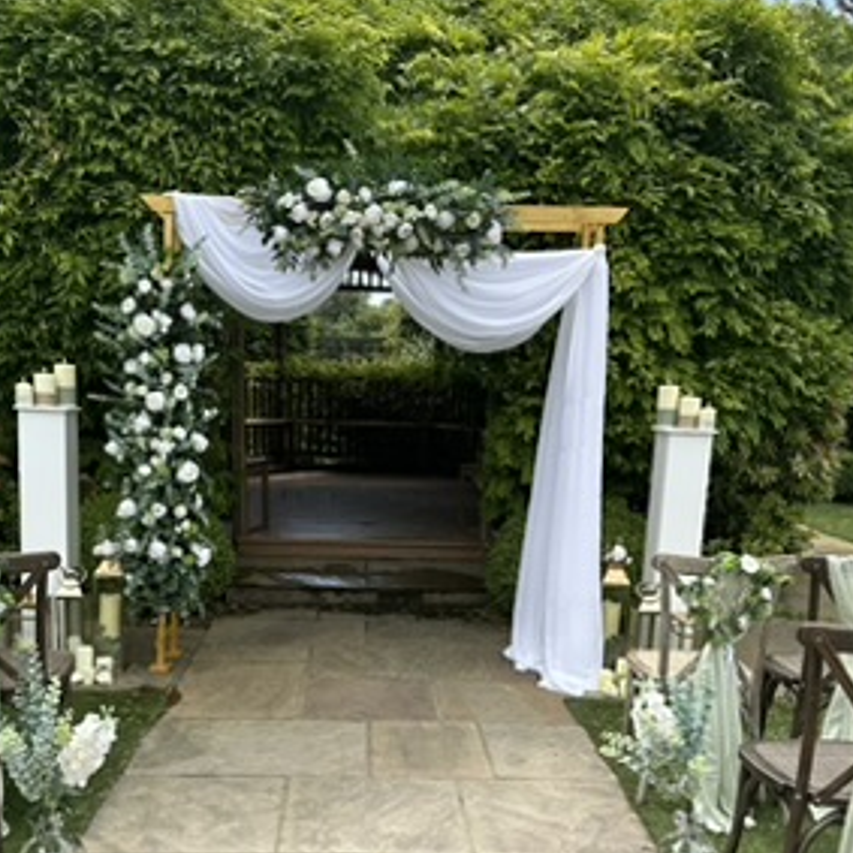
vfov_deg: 45.4
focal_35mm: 36
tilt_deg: -12.6
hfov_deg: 46.0
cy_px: 564
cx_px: 401
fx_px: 1004
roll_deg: -1.7
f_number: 1.78
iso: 80
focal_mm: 6.86
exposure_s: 1/2525
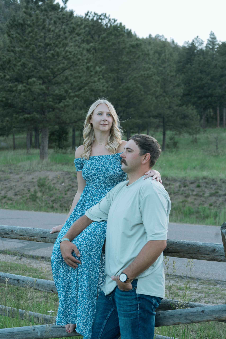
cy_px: 170
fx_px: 499
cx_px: 113
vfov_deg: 37.5
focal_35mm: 53
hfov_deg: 25.5
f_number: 5
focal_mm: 53
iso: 500
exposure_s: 1/320
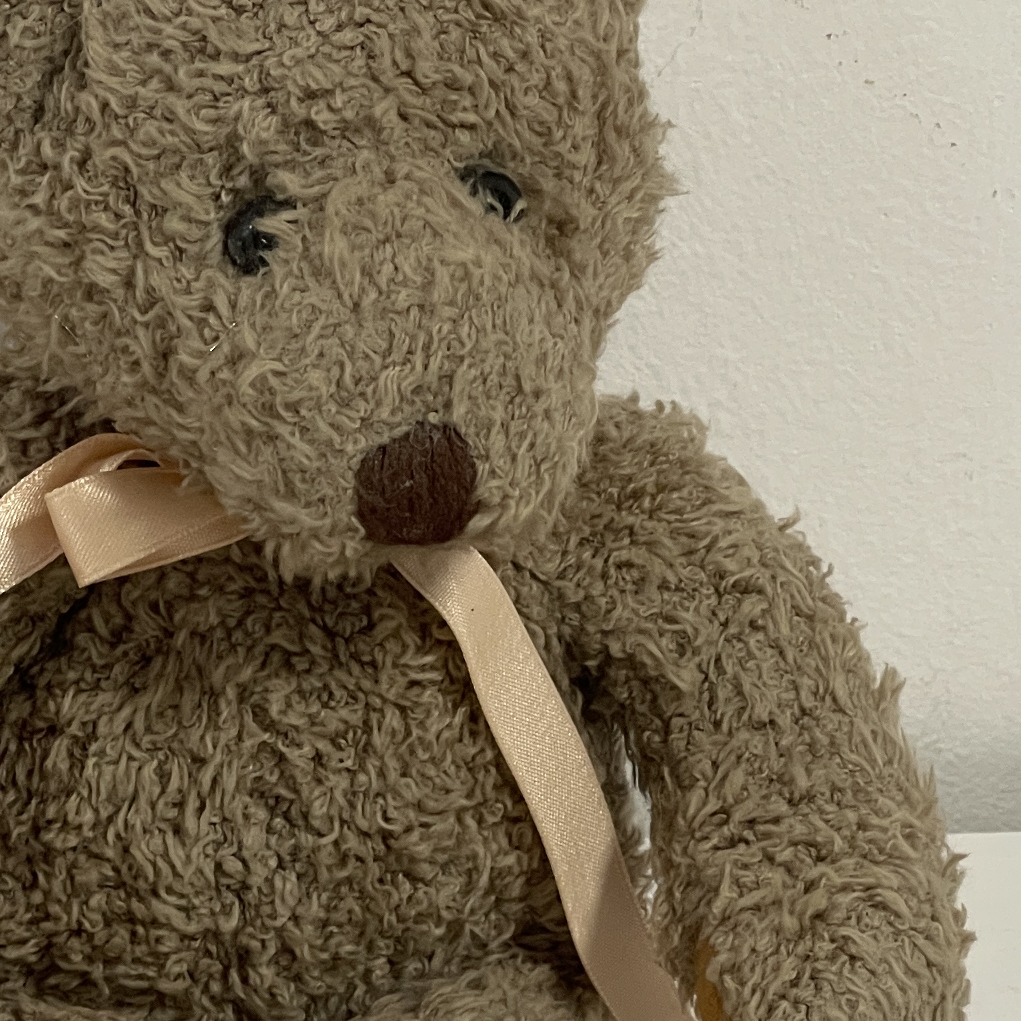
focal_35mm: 149
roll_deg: -0.1
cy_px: 770
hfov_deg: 11.7
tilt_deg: -29.5
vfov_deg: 11.7
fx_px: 4972
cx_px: 113
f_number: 2.2
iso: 200
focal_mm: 7.5
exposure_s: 1/50
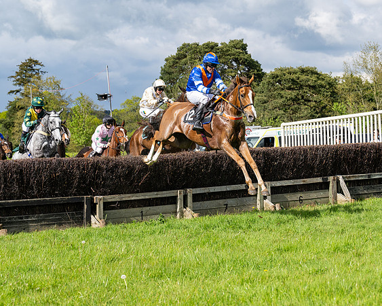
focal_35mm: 88
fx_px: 998
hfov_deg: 21.7
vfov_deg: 17.4
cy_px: 157
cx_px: 196
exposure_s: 1/2500
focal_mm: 72
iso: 400
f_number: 5
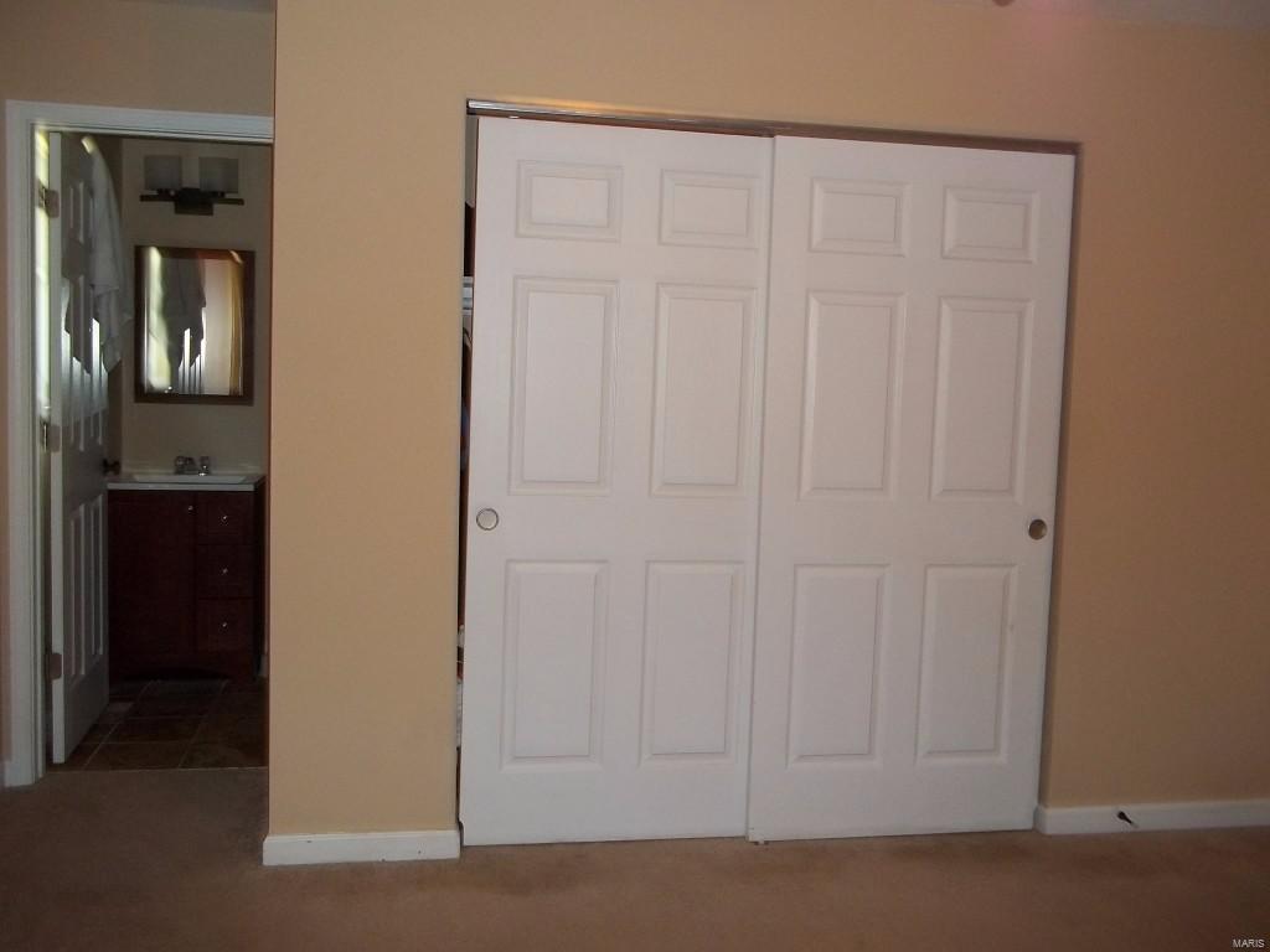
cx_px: 635
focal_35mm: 32
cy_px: 476
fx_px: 1174
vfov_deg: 44.2
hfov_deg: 56.8
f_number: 2.9
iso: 160
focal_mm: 5.7
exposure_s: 1/30
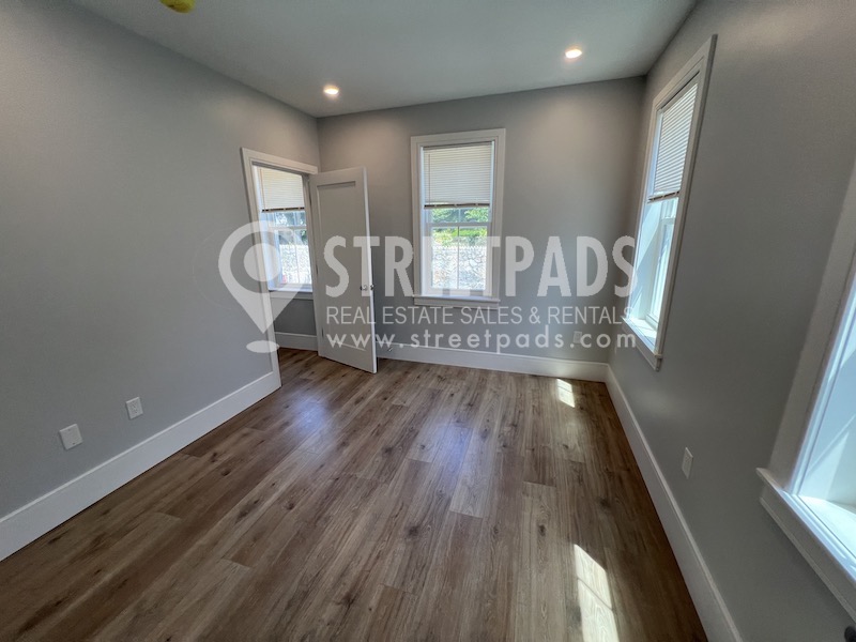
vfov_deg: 89.9
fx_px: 321
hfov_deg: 106.2
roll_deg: +0.0
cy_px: 321
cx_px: 428
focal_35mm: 13
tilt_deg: -13.4
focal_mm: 1.57
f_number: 1.8
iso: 80
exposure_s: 1/120
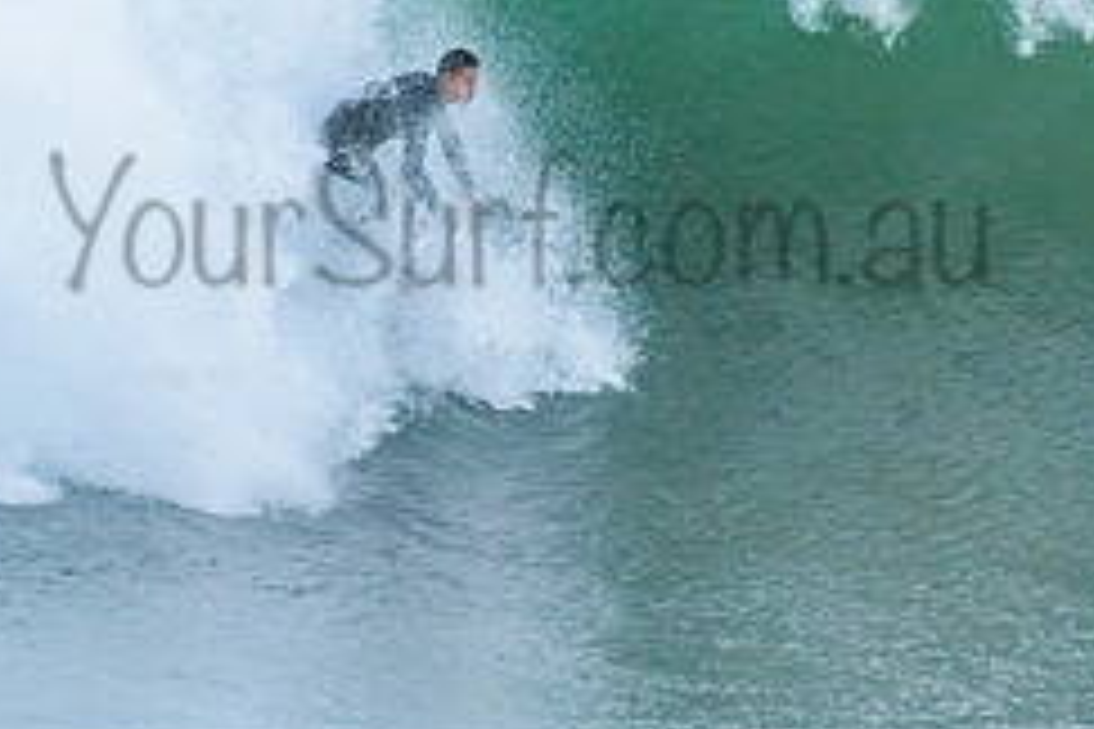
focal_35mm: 1196
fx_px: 36342
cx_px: 513
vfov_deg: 1.1
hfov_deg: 1.7
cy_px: 182
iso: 500
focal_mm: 500
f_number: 5.6
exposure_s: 1/1600
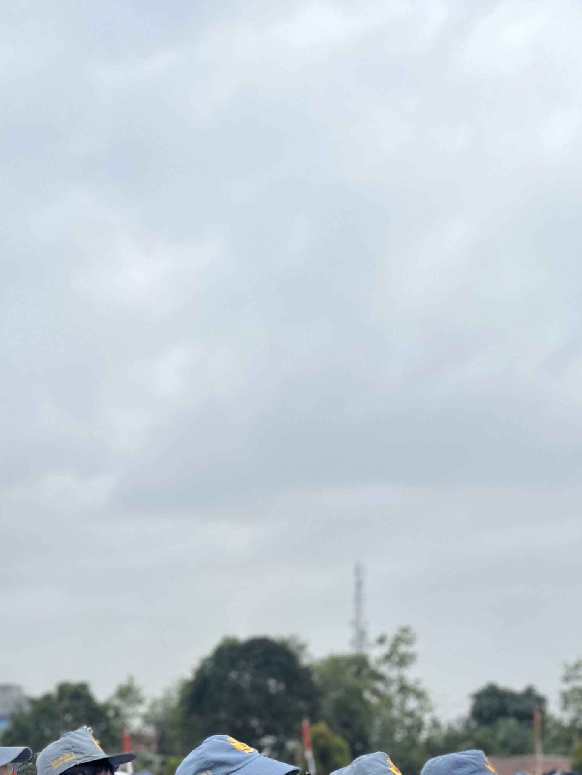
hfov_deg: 27.5
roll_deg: -0.1
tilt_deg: +5.5
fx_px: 1166
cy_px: 673
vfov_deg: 35.0
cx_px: 125
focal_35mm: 52
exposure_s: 1/2457
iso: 50
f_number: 1.5
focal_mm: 5.7
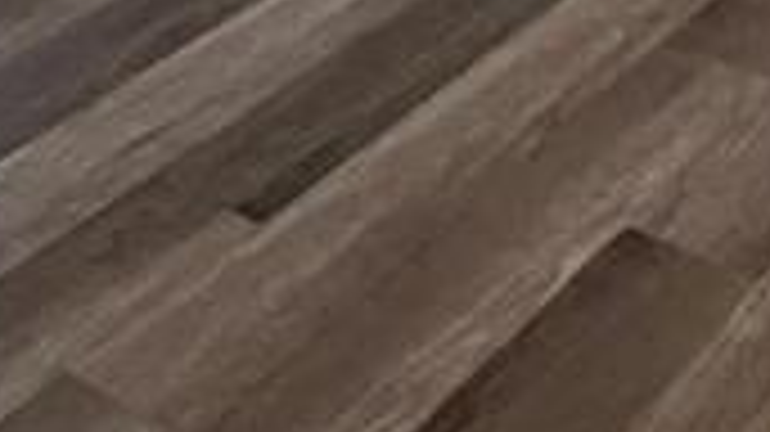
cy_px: -882
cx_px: 617
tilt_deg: -3.2
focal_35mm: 85
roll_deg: -0.4
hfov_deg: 24.6
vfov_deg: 10.2
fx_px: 1735
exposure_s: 1/60
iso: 500
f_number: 1.8
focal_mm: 1.57
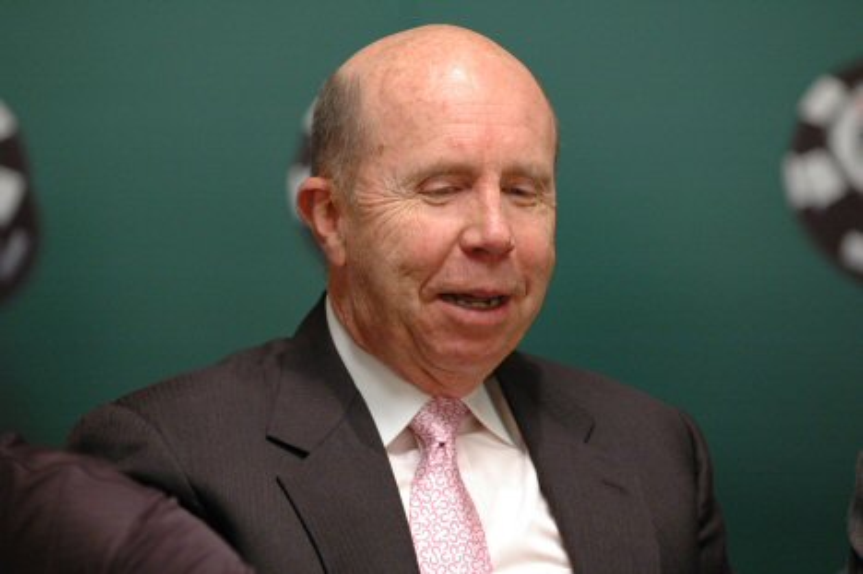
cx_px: 432
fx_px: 4849
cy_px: 287
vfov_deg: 6.8
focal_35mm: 202
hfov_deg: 10.2
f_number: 2.8
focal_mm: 135
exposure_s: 1/60
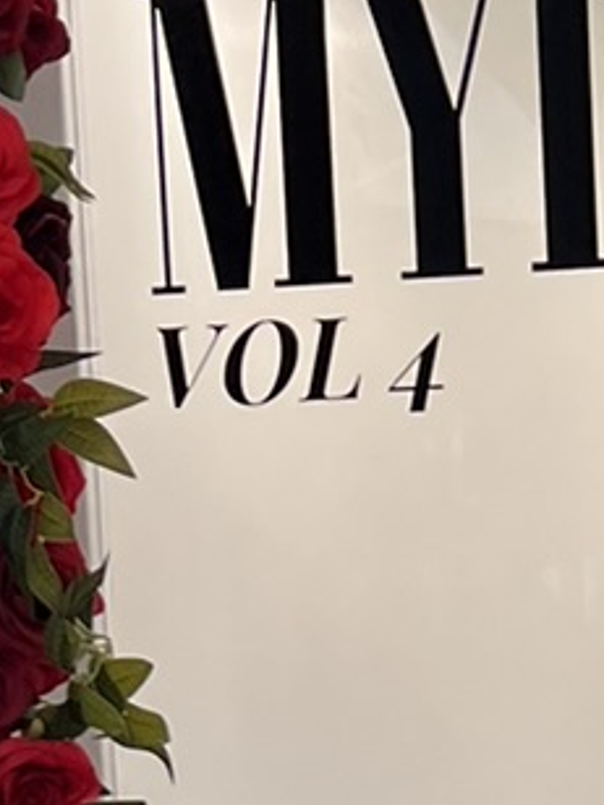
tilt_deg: -6.9
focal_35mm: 173
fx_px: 4025
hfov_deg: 8.1
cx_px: 1300
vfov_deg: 10.8
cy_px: 1411
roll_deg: +1.2
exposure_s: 1/296
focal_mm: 5.7
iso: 50
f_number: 1.5
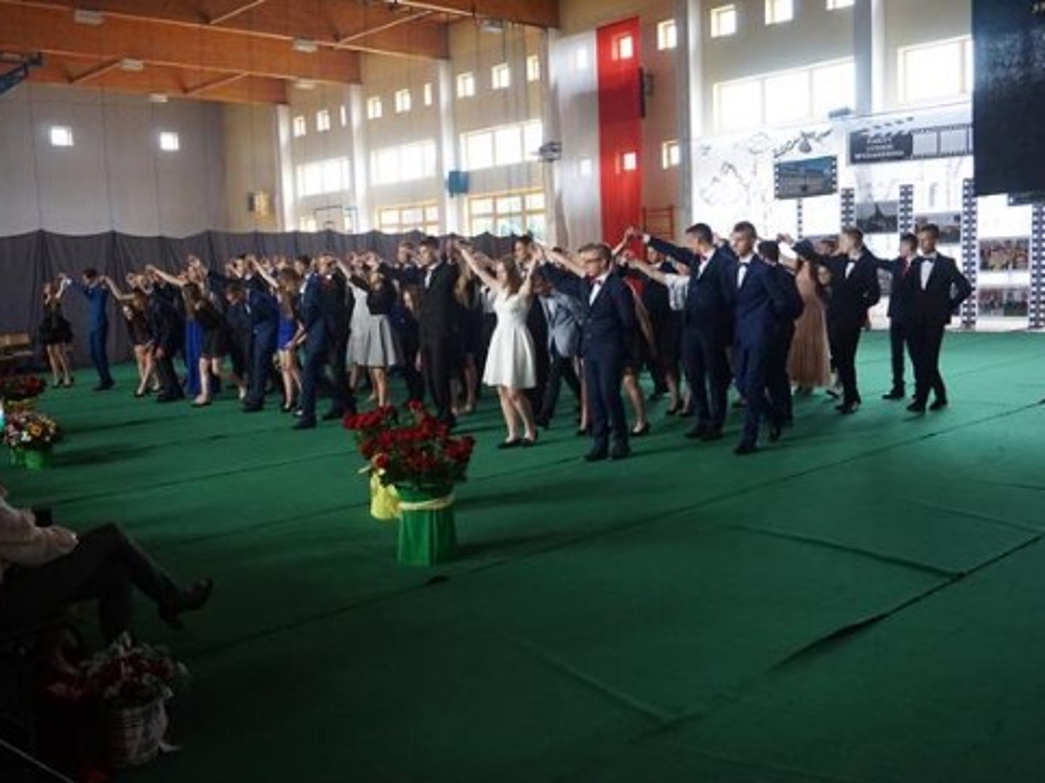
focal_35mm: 35
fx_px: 1042
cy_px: 395
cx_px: 514
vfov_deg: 41.2
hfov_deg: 53.2
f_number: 4
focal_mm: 21
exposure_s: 1/160
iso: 2000
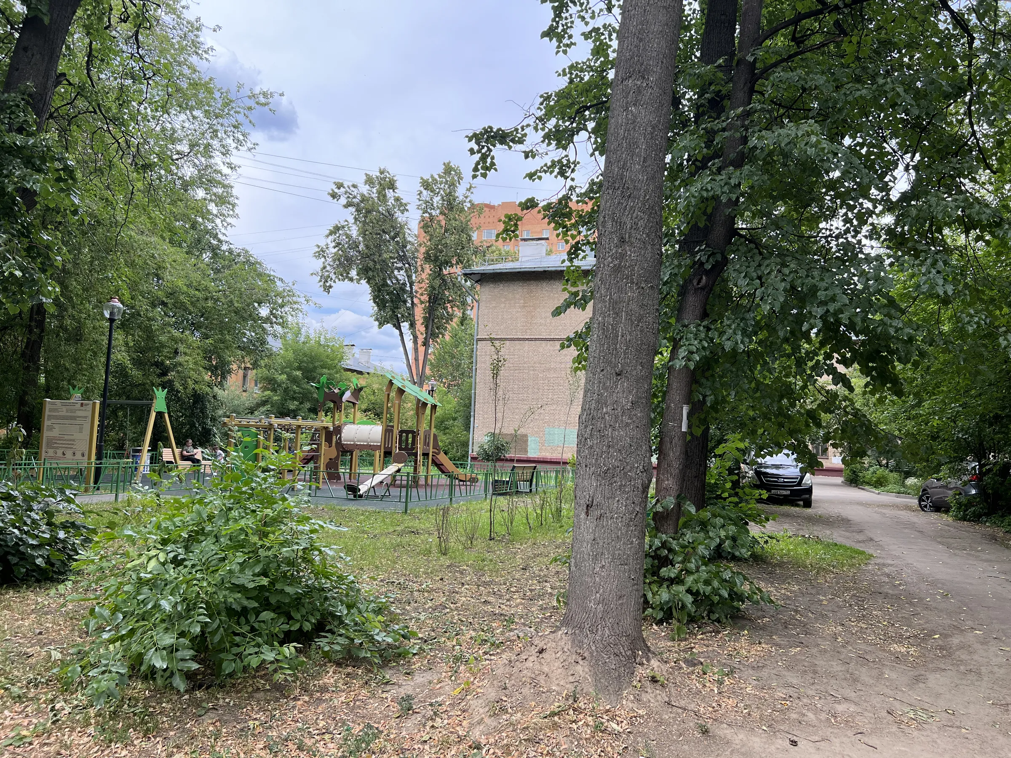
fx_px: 759
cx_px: 506
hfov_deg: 67.3
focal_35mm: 26
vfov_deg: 53.1
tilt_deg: +5.8
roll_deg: -2.4
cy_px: 379
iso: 50
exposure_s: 1/873
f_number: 1.5
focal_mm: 5.7
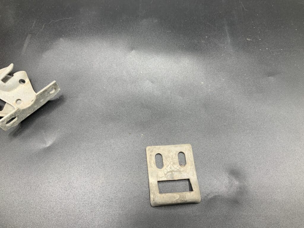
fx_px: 255
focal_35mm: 29
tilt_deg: -65.7
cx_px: 152
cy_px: 114
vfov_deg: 48.2
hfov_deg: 61.7
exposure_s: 1/120
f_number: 1.8
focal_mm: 3
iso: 32
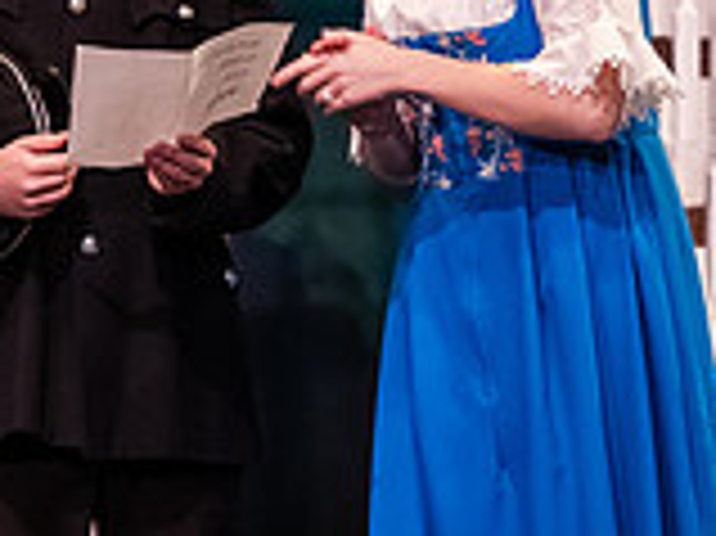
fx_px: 11946
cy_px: 2
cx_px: 203
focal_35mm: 578
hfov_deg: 3.4
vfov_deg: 2.6
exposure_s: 1/250
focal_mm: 165
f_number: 3.2
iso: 4000
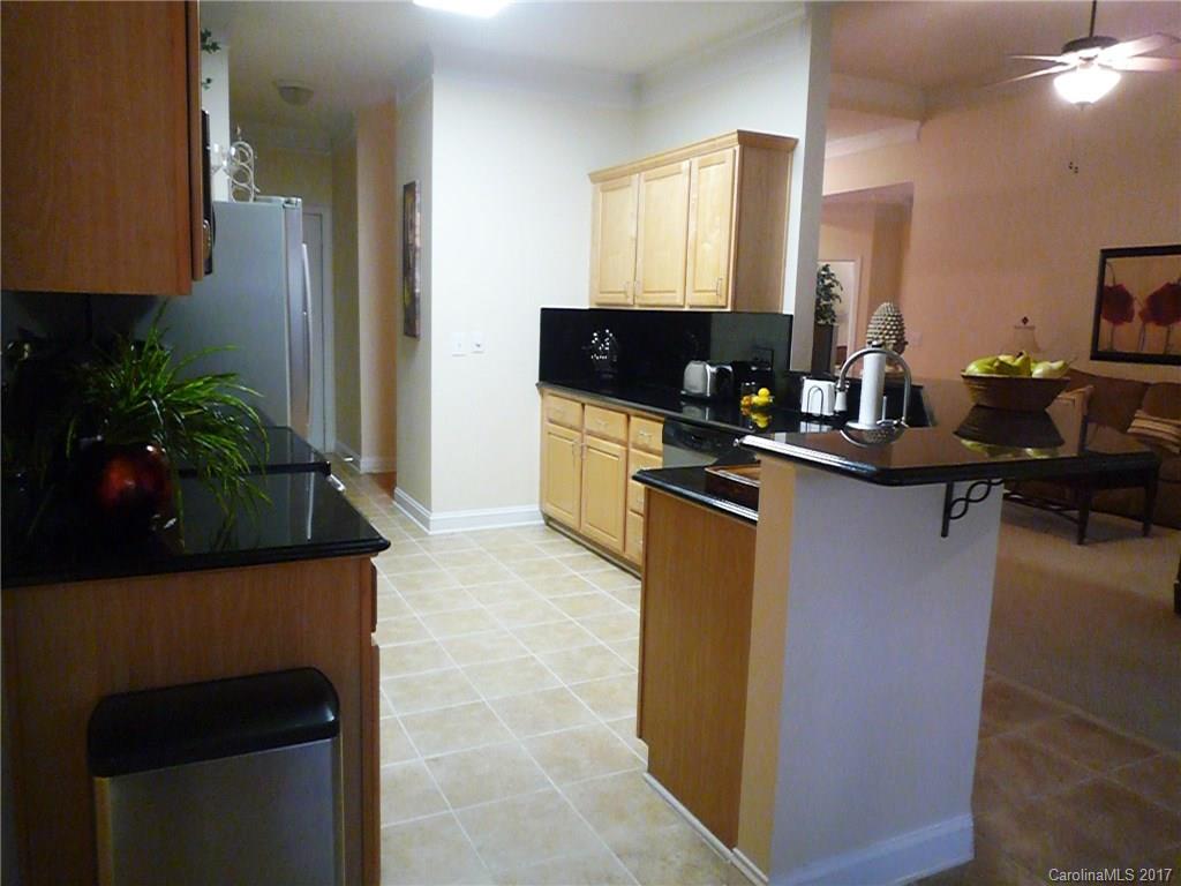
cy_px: 443
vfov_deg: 54.9
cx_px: 590
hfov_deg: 69.4
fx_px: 853
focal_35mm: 25
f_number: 2.8
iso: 800
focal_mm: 4.4
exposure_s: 1/30
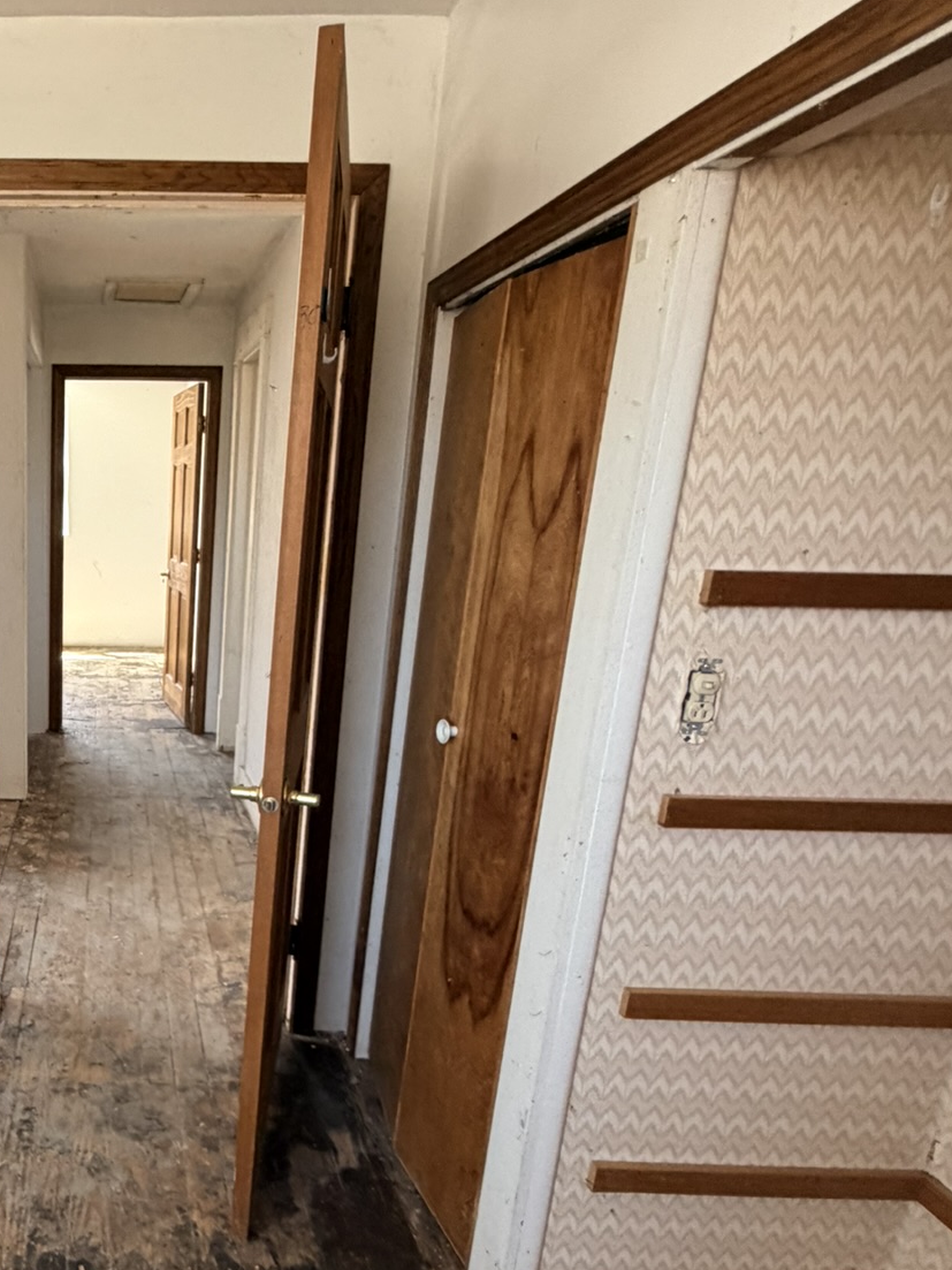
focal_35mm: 26
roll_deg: -2.0
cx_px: 78
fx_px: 954
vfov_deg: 66.6
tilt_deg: -15.6
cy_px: 766
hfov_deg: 47.2
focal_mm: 2.22
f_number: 2.2
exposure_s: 1/121
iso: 250
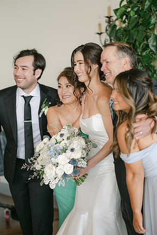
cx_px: 77
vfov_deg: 22.9
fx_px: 583
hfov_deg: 15.3
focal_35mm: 89
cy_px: 118
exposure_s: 1/125
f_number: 2
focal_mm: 85
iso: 200
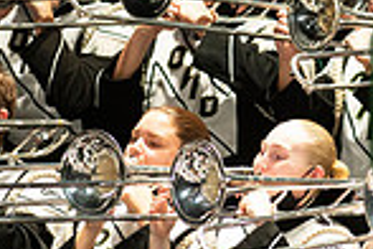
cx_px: 561
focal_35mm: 1183
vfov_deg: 1.2
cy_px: 127
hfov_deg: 1.7
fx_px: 12256
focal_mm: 300
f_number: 2.8
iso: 3200
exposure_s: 1/500
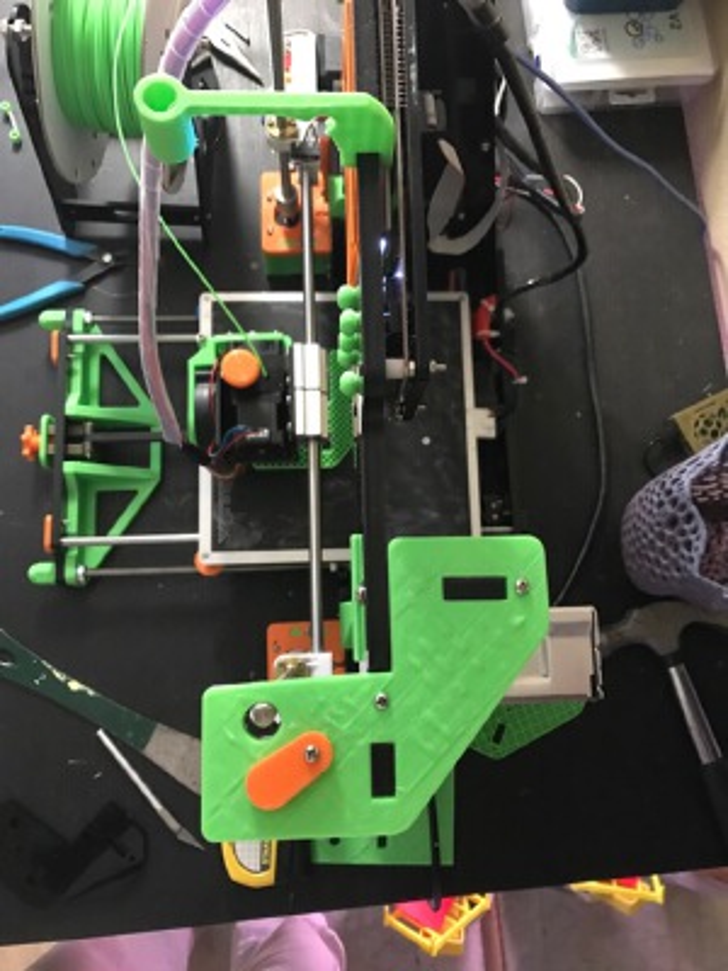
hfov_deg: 49.7
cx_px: 364
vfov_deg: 63.4
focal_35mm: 28
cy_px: 486
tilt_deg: -78.6
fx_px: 785
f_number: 1.8
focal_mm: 3.99
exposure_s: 1/6
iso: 100
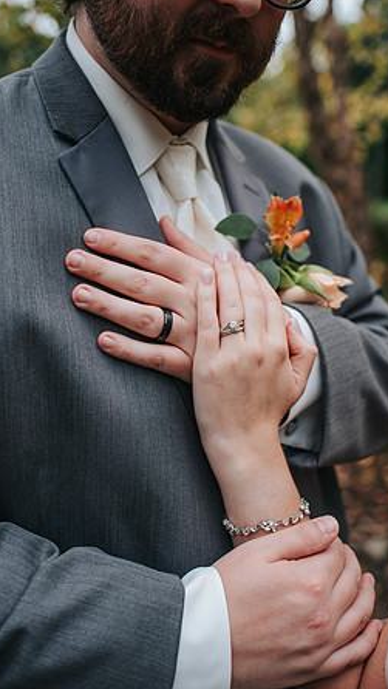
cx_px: 193
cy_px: 346
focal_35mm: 37
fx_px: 676
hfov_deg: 32.0
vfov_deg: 54.0
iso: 100
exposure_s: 1/640
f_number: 2.8
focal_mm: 35
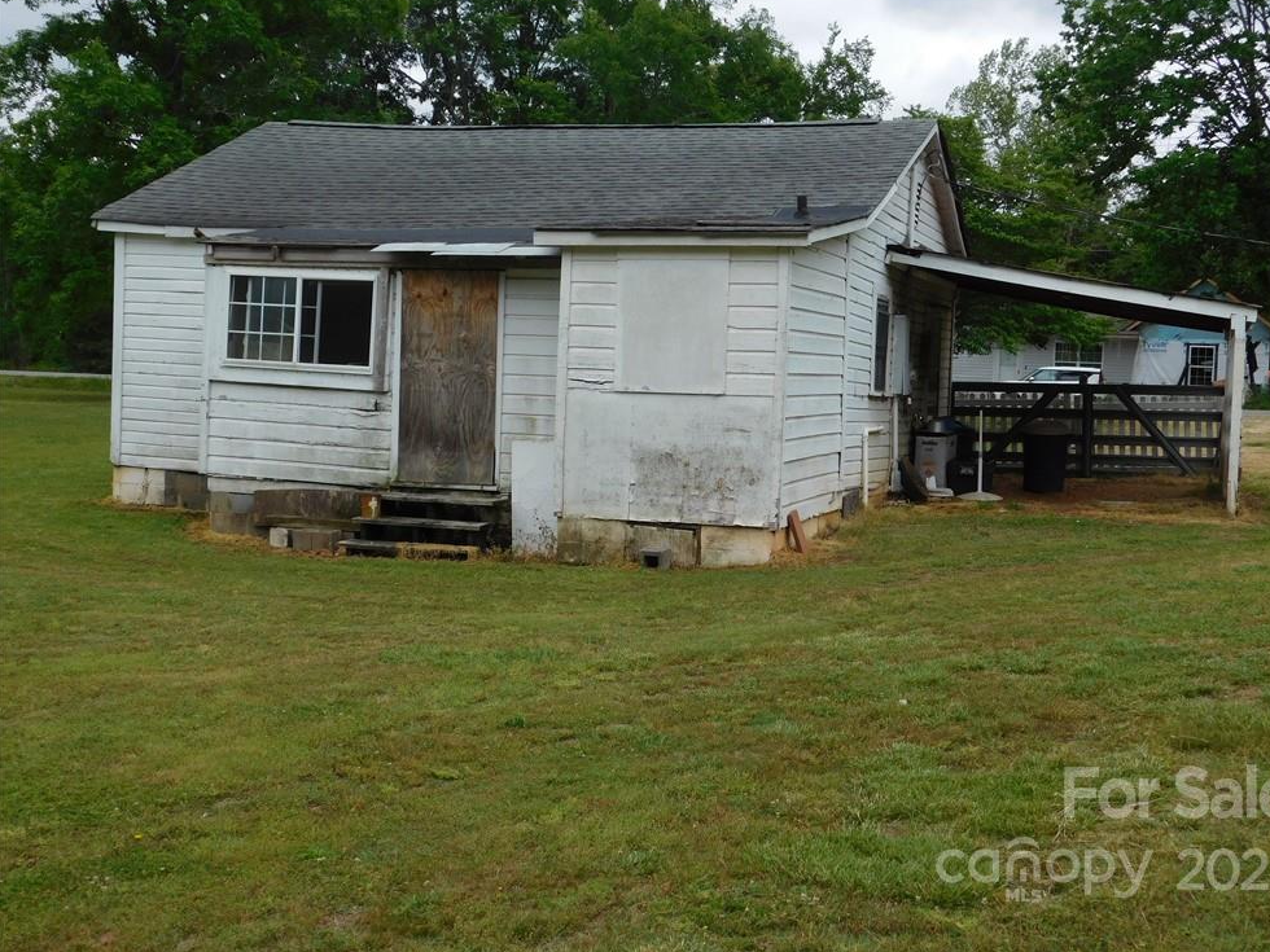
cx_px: 661
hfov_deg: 40.4
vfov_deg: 30.9
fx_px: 1724
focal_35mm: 47
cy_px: 457
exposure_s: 1/1000
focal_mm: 8
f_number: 3.7
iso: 125
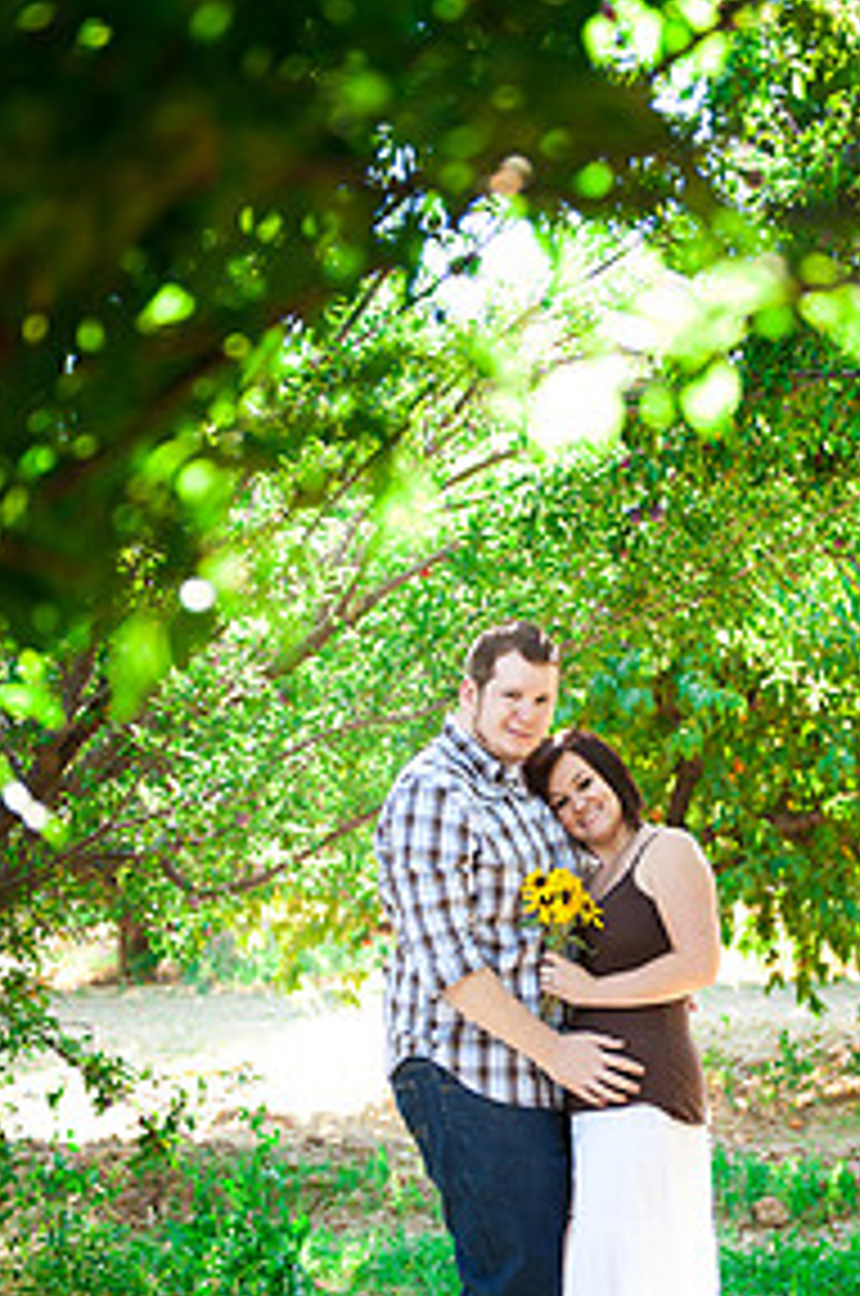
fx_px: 2697
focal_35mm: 75
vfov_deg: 26.9
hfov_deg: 18.1
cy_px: 846
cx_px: 538
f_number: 2.8
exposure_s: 1/160
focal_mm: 48
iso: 200
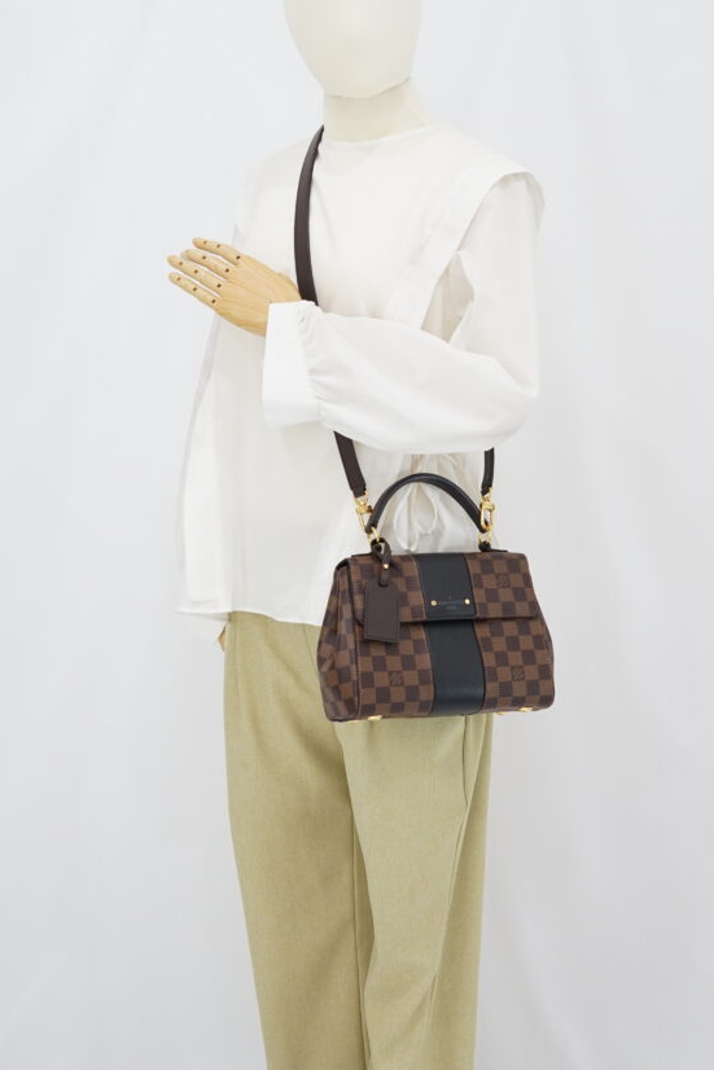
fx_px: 1844
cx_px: 354
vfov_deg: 32.3
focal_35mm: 62
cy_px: 444
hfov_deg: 21.9
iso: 640
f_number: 6.3
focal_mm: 50
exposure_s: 1/8
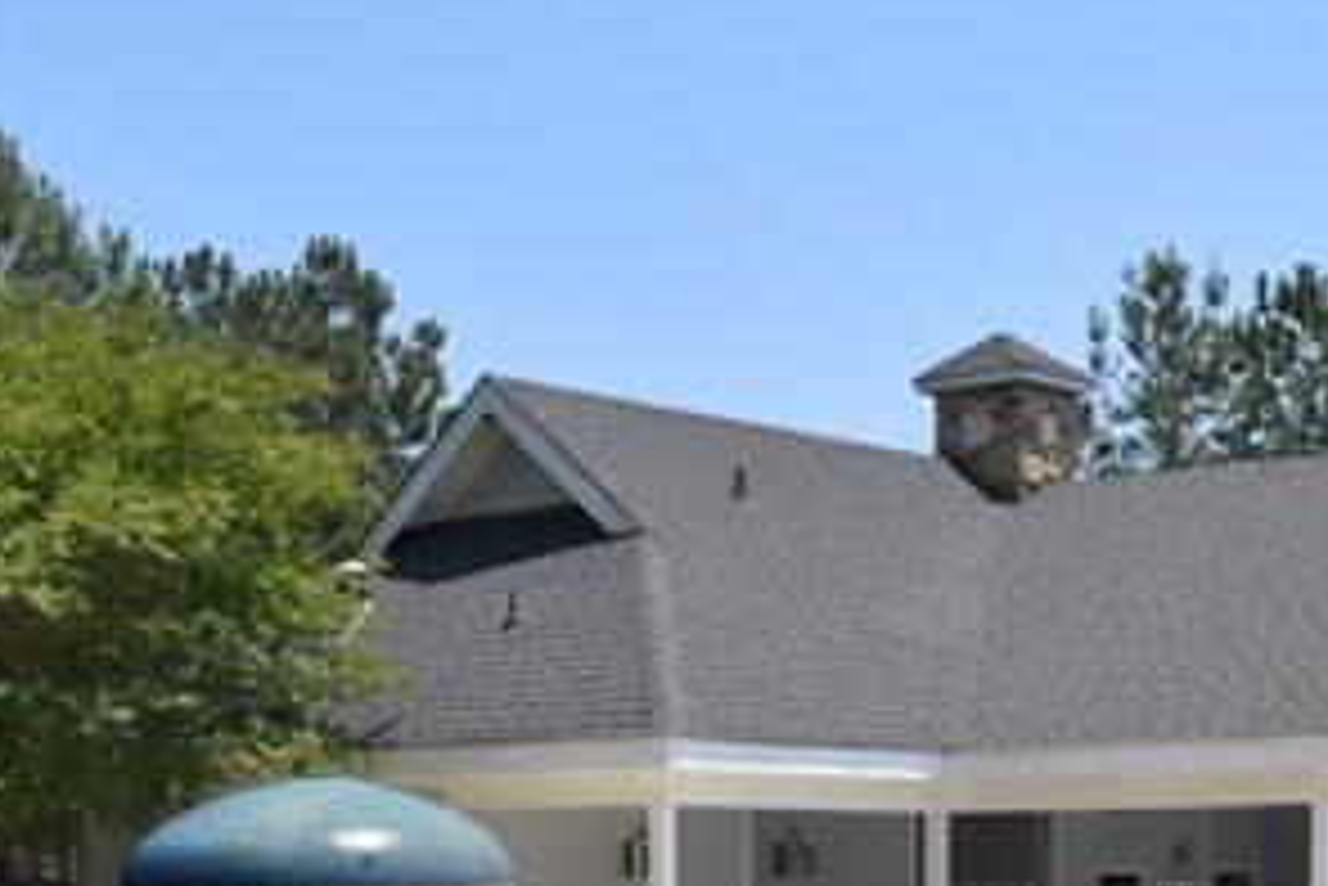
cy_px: 906
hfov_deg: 26.0
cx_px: 761
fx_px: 2879
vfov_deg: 17.1
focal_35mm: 78
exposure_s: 1/200
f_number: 10
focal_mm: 24
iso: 100
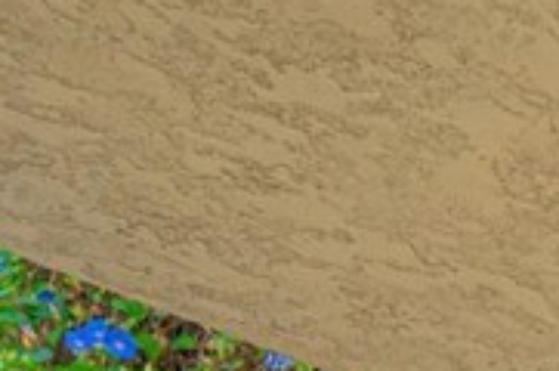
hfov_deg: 17.4
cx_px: 1109
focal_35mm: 85
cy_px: 918
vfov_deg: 12.3
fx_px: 1318
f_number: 7.1
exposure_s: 1/250
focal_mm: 10
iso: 320
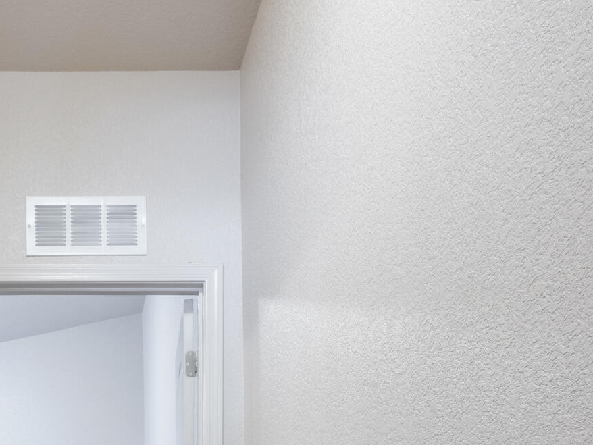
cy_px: 607
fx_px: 788
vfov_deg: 26.0
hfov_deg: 38.8
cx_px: 80
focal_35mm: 46
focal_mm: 14
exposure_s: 1
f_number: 9
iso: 250
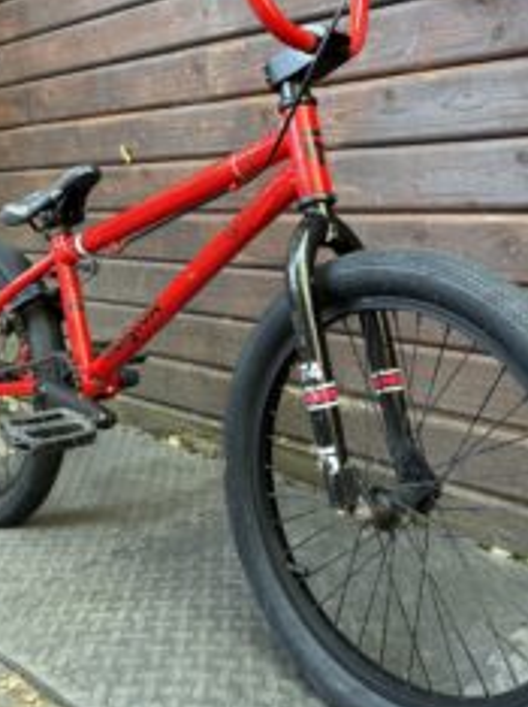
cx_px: 311
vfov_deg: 49.8
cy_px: 275
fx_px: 754
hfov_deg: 38.5
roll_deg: +0.9
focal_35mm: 37
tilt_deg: -6.7
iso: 200
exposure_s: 1/77
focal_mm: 6.76
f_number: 1.78
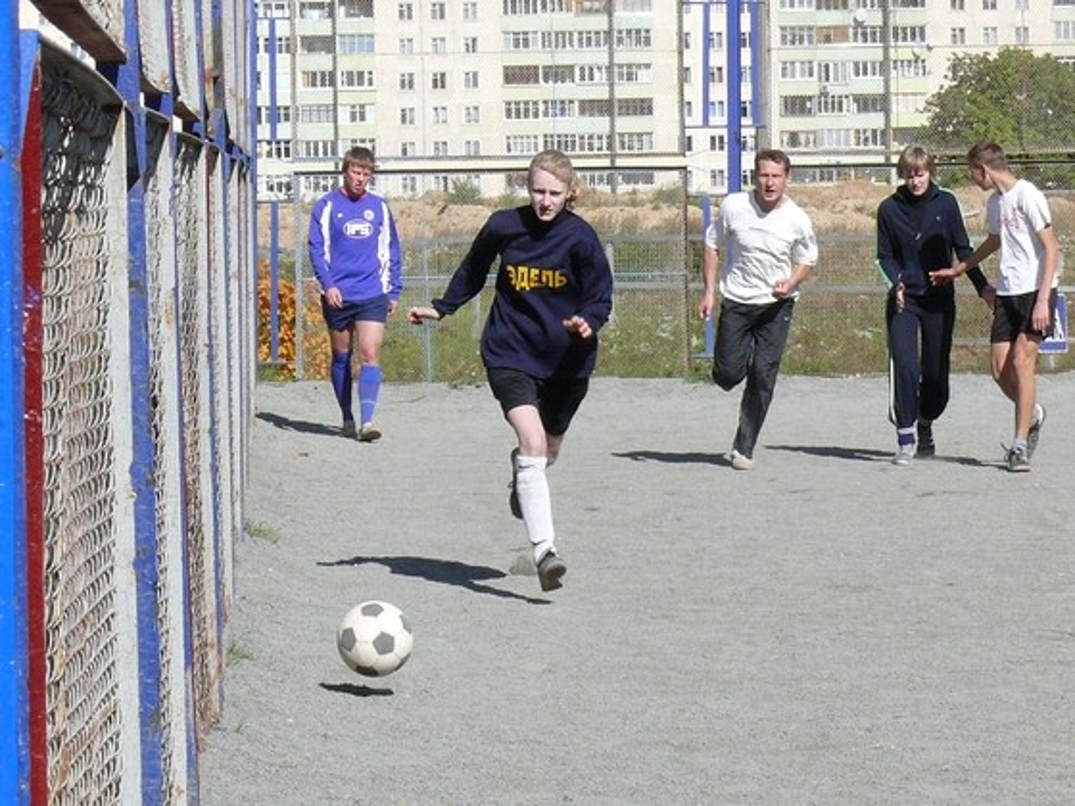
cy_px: 403
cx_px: 538
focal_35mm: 160
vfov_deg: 9.3
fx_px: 4969
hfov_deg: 12.3
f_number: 8
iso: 200
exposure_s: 1/640
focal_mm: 19.1
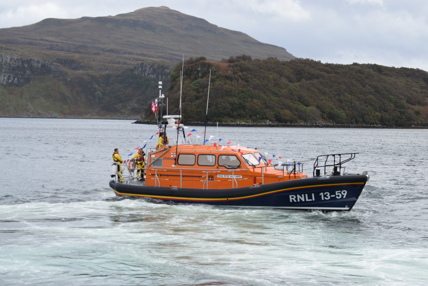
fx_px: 981
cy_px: 143
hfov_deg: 24.6
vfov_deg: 16.6
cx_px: 214
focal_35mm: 82
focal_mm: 55
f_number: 8
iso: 200
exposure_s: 1/250
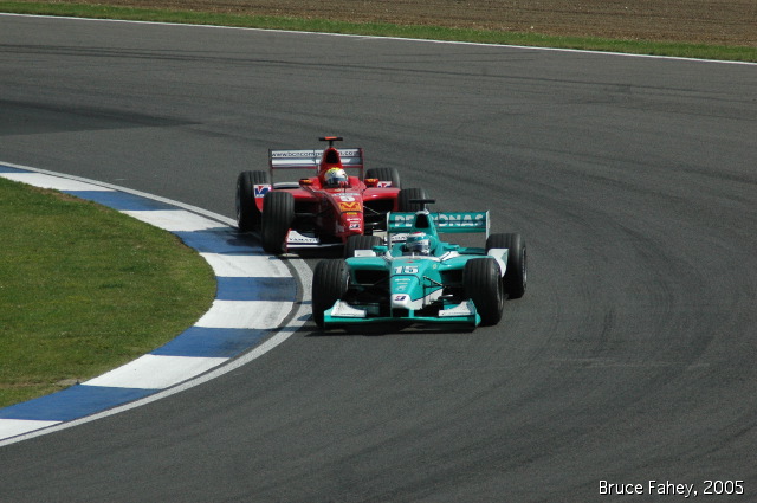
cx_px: 378
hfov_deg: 4.6
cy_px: 252
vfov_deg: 3.0
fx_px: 9450
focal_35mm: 450
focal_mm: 300
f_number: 8
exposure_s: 1/2500
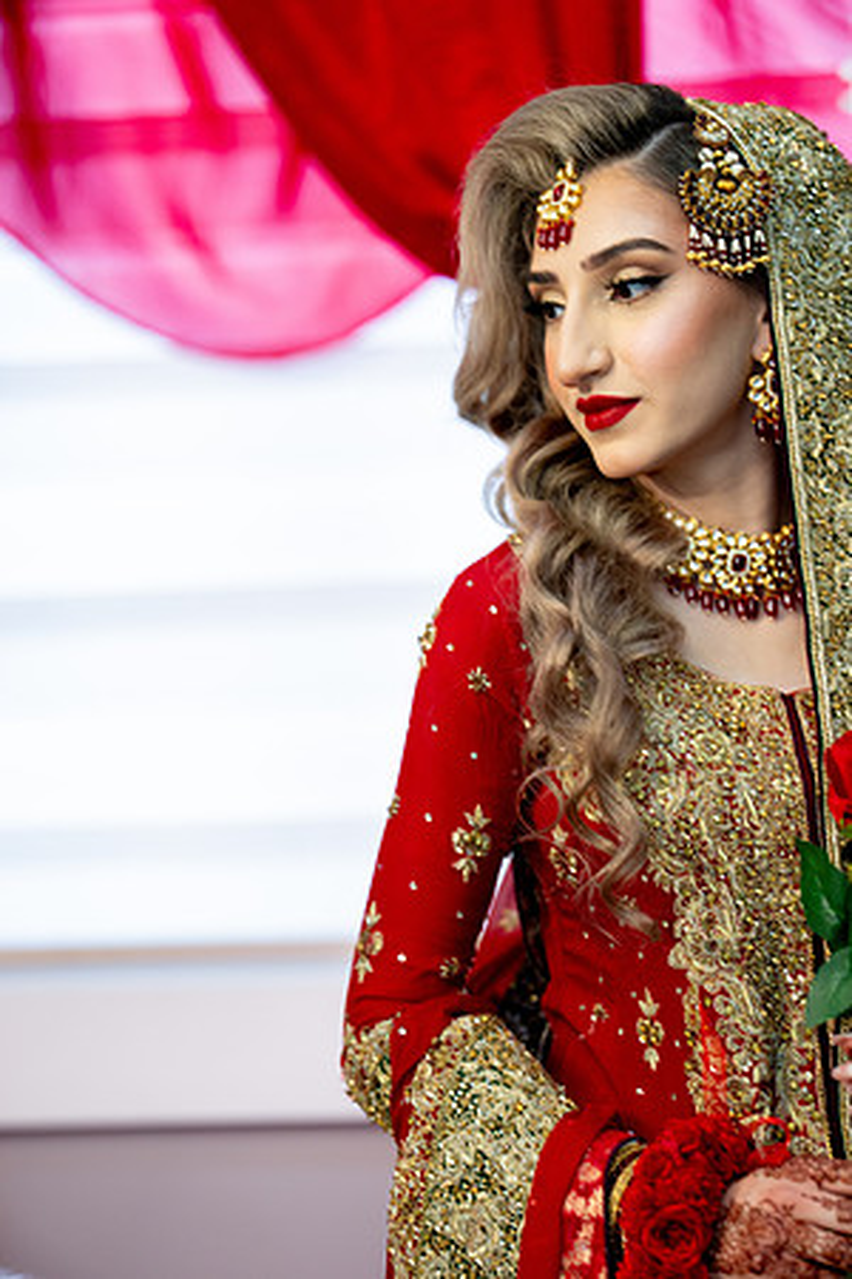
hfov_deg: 13.7
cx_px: 426
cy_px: 640
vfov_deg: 20.4
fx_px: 3550
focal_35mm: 100
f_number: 2
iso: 1000
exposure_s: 1/200
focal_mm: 100
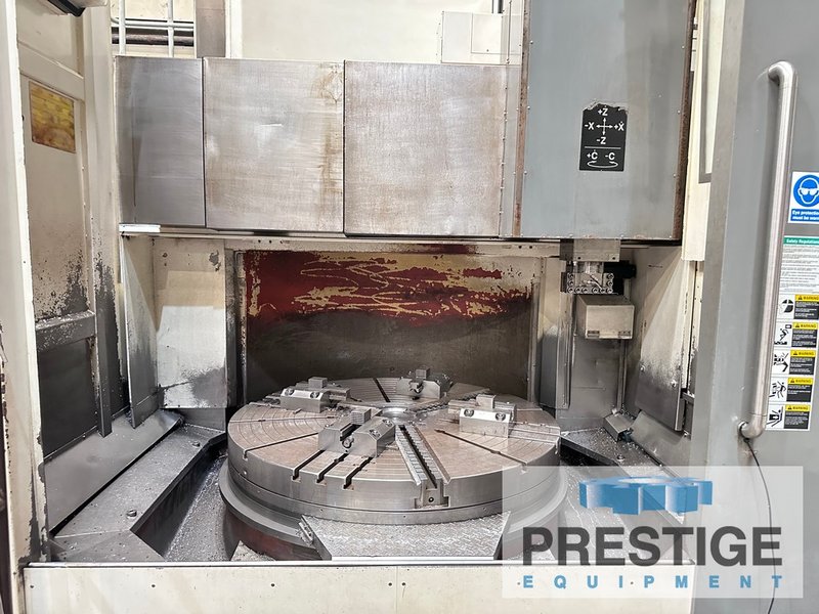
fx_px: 568
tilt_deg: -5.5
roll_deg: -1.3
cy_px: 307
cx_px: 410
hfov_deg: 71.6
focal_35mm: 24
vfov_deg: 56.8
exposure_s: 1/33
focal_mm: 6.86
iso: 800
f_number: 1.78
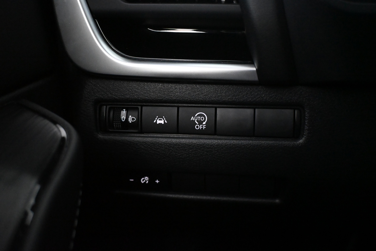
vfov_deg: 40.8
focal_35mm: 32
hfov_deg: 58.3
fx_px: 337
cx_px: 188
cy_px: 126
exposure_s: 1/60
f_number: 4
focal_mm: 21.5
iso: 9000
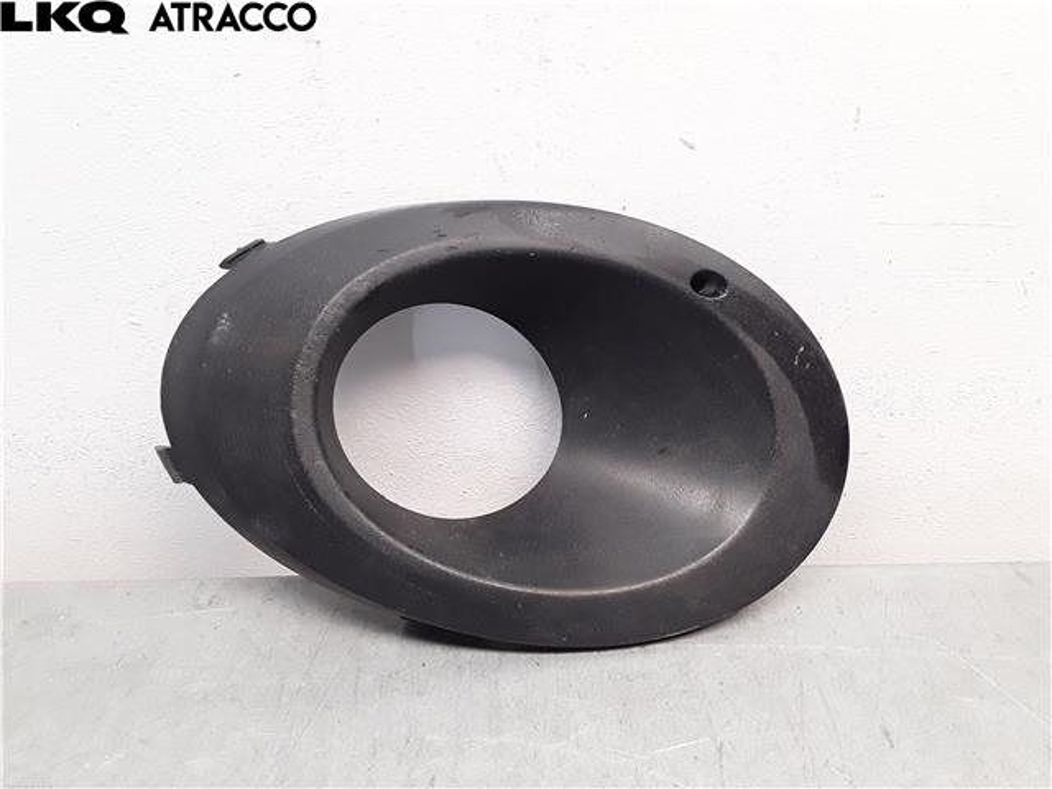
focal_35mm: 28
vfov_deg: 49.7
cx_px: 526
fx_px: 851
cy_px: 394
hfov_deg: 63.4
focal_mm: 2.91
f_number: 1.9
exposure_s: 1/100
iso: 100
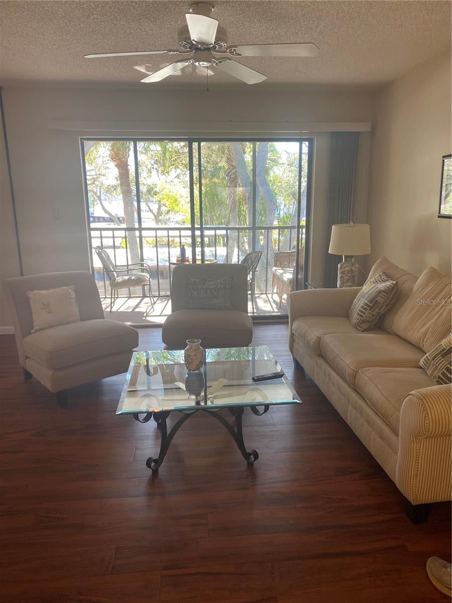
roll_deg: +0.8
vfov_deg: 67.3
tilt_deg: -12.8
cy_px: 302
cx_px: 226
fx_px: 453
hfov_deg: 53.1
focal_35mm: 26
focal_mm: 4.25
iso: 100
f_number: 1.8
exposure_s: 1/120
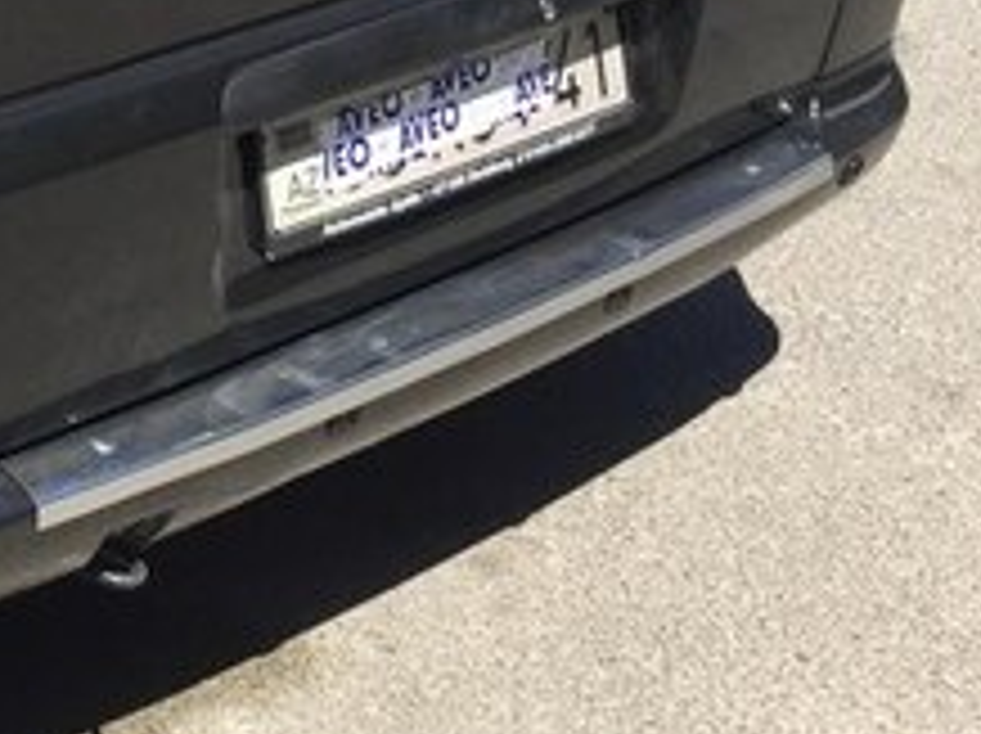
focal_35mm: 88
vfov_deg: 15.6
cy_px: -317
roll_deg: +0.2
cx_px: -216
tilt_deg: -15.5
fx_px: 2491
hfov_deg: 20.7
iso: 32
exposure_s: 1/1130
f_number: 2.2
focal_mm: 4.15
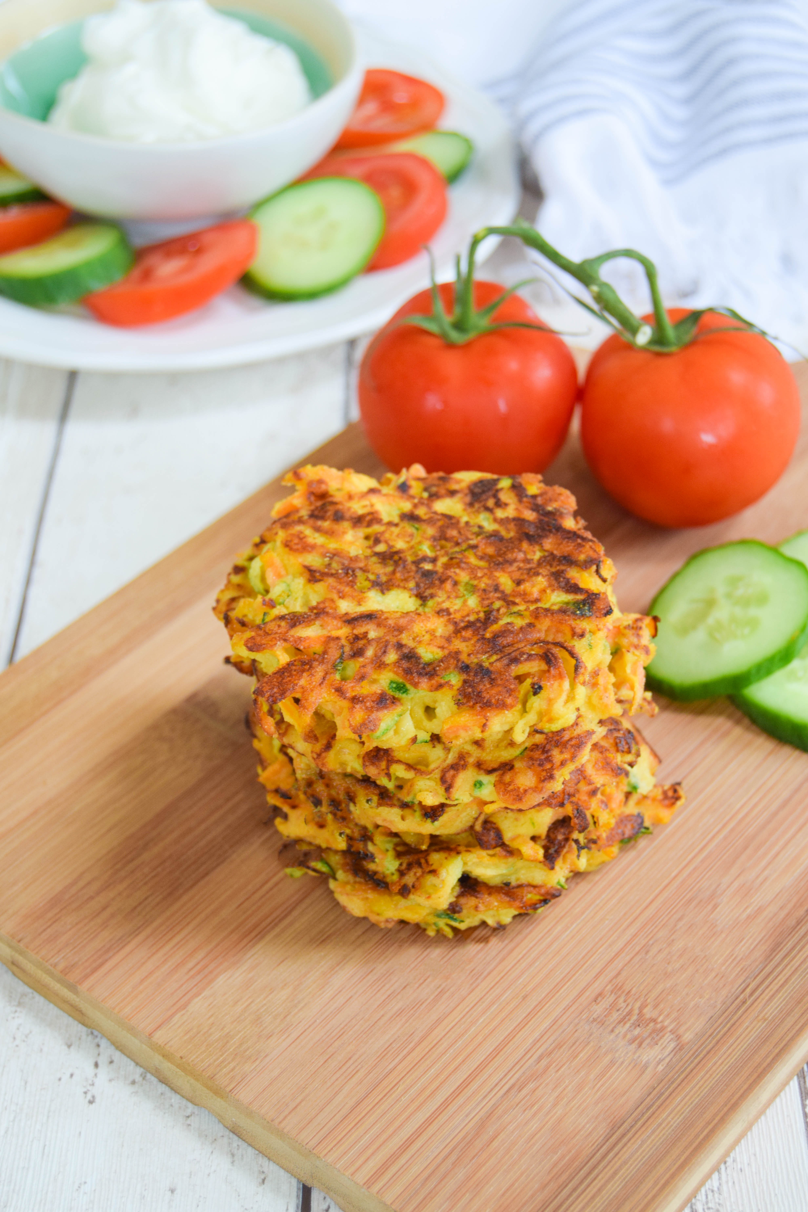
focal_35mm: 63
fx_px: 2121
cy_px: 606
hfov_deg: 21.6
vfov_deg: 31.9
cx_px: 404
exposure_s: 1/60
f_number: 5
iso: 560
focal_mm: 42
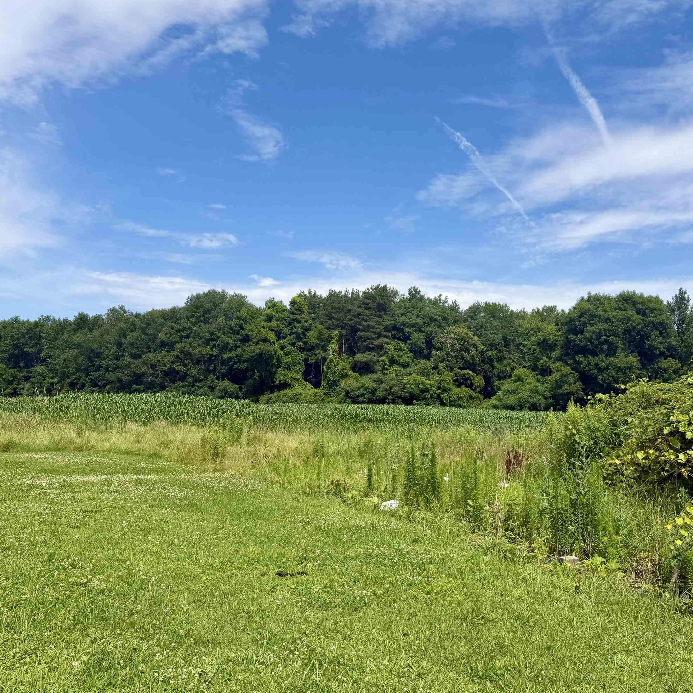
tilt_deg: +3.9
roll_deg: -1.3
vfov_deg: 54.0
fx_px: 679
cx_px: 385
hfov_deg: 53.9
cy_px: 340
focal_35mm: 30
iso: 80
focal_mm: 6.76
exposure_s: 1/6173
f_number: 1.78
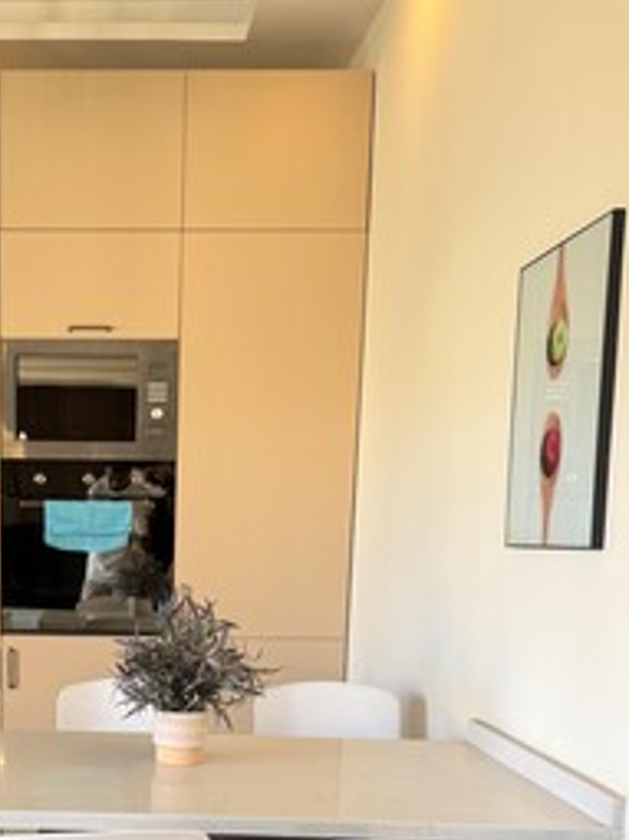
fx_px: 1043
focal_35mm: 43
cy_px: 674
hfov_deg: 32.2
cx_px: 84
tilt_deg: -8.3
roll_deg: +0.2
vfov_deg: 41.9
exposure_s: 1/121
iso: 160
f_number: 1.78
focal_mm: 6.76
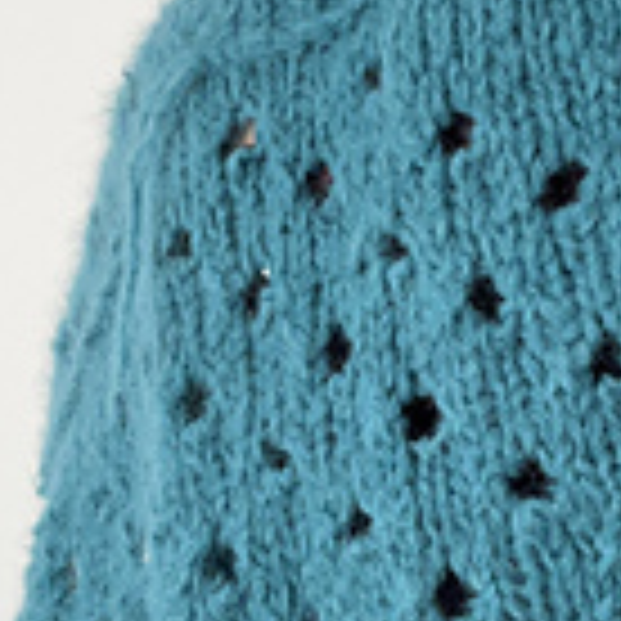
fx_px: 1948
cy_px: 428
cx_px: 353
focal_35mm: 96
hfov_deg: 18.1
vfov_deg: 18.0
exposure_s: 1/83
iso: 80
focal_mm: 2.69
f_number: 1.9
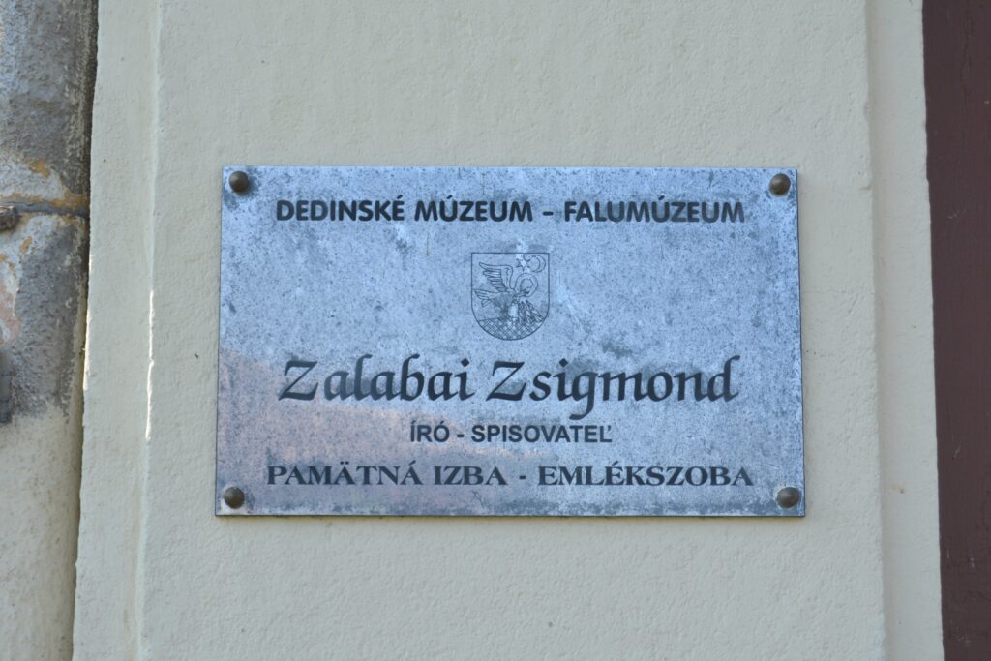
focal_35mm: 82
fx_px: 2271
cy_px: 330
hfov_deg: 24.6
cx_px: 496
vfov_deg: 16.6
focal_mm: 55
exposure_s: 1/320
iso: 200
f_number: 9
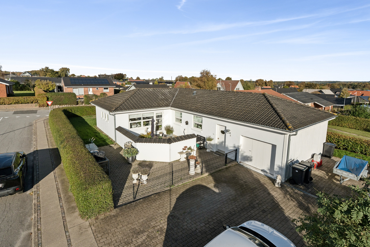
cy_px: 118
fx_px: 185
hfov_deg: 90.0
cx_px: 190
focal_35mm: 18
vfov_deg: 67.4
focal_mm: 17
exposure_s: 1/2500
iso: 800
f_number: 10
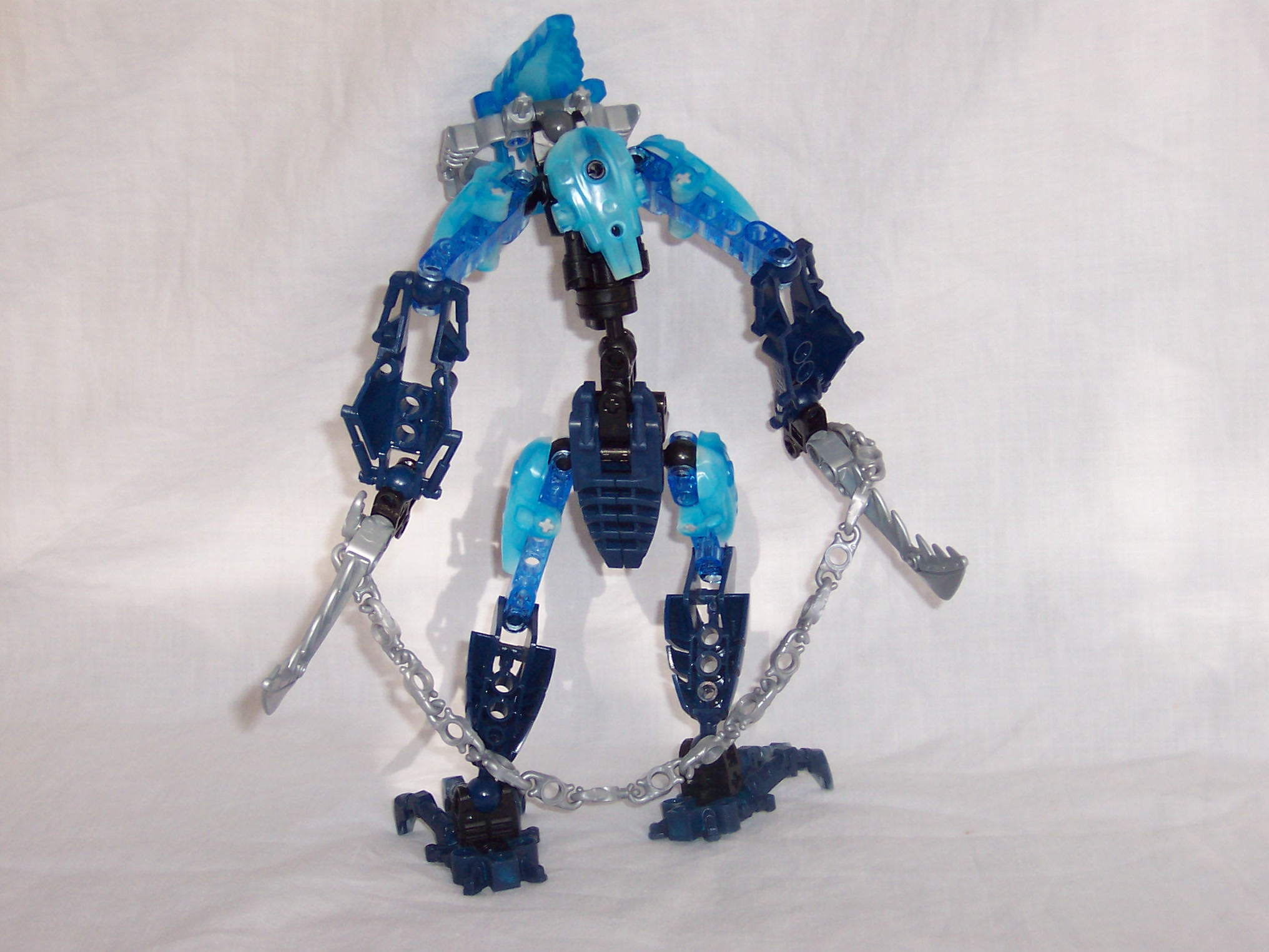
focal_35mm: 83
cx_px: 634
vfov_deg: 17.8
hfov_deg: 23.6
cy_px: 476
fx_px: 3043
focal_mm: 12.8
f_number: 4
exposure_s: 1/90
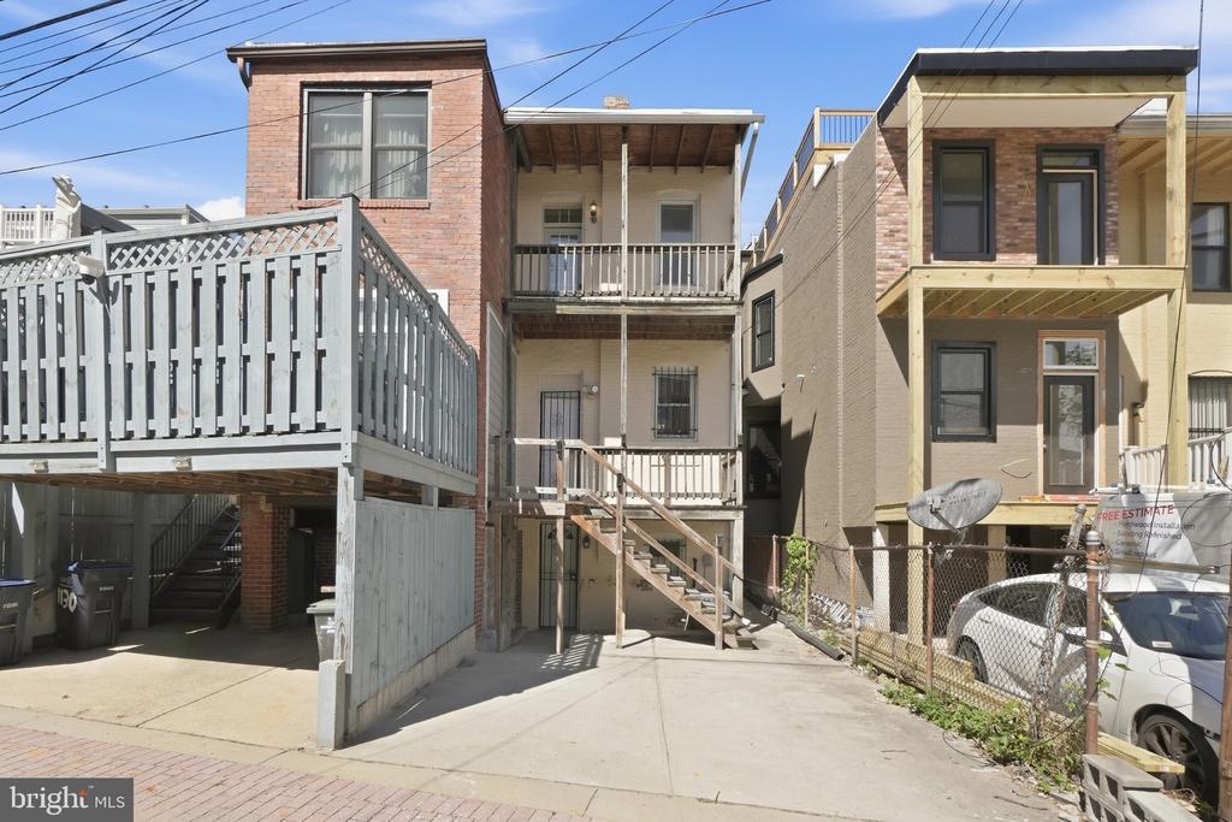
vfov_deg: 77.3
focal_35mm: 15
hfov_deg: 100.4
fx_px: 513
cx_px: 616
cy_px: 411
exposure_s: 1/640
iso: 200
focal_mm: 10
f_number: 7.1
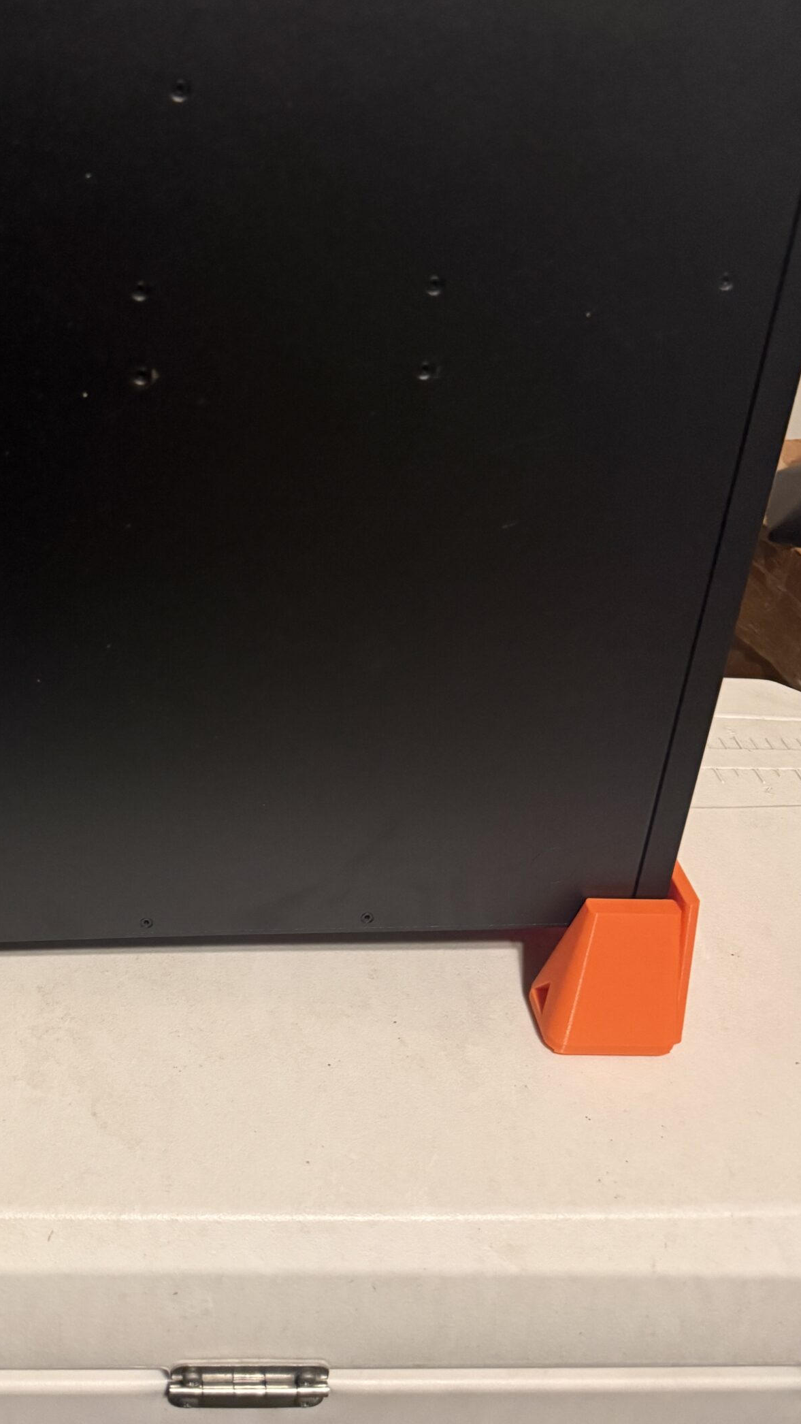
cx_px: 172
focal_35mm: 32
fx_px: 1208
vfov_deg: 60.5
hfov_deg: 35.6
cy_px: 575
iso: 800
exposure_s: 1/40
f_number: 1.78
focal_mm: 6.76
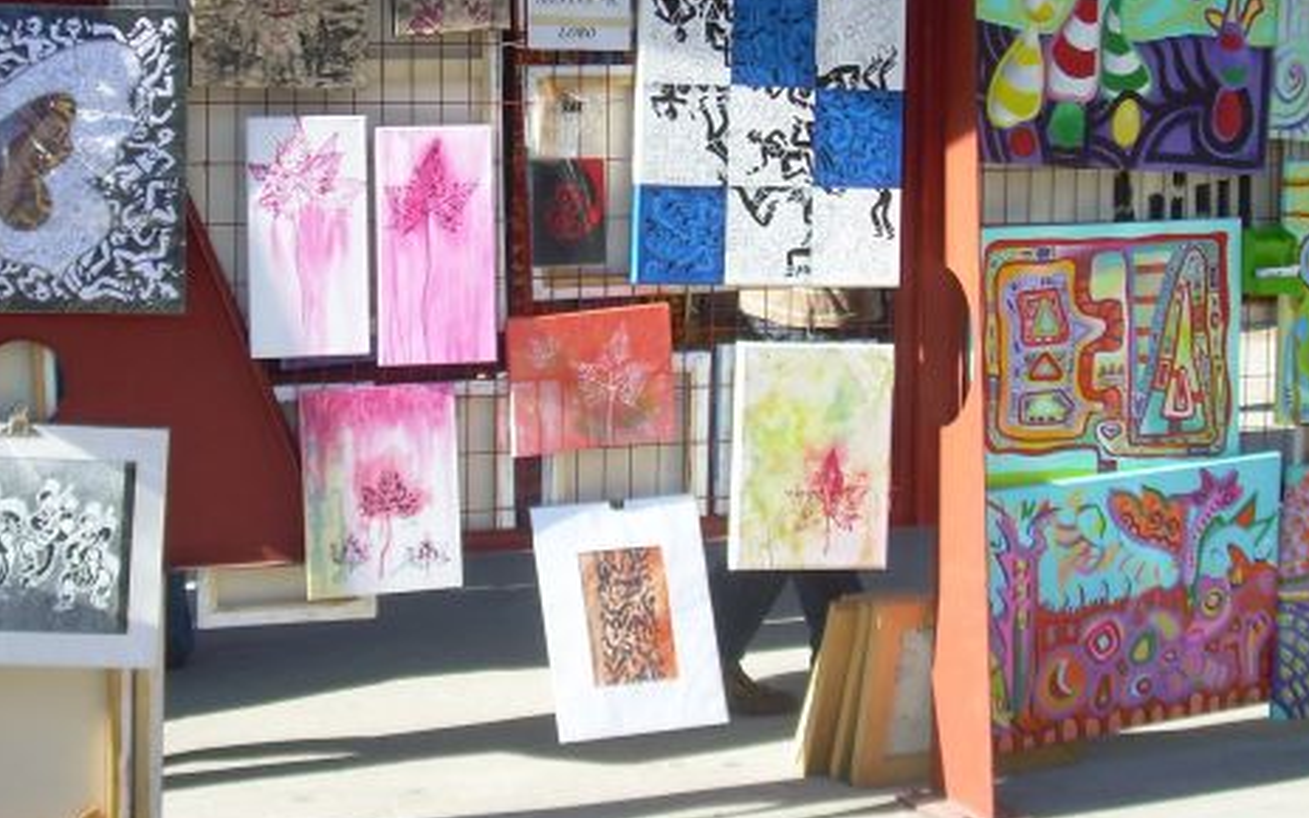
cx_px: 567
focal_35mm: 89
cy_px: 248
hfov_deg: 23.3
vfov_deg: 14.6
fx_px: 3175
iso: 50
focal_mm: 11
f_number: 3.6
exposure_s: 1/210
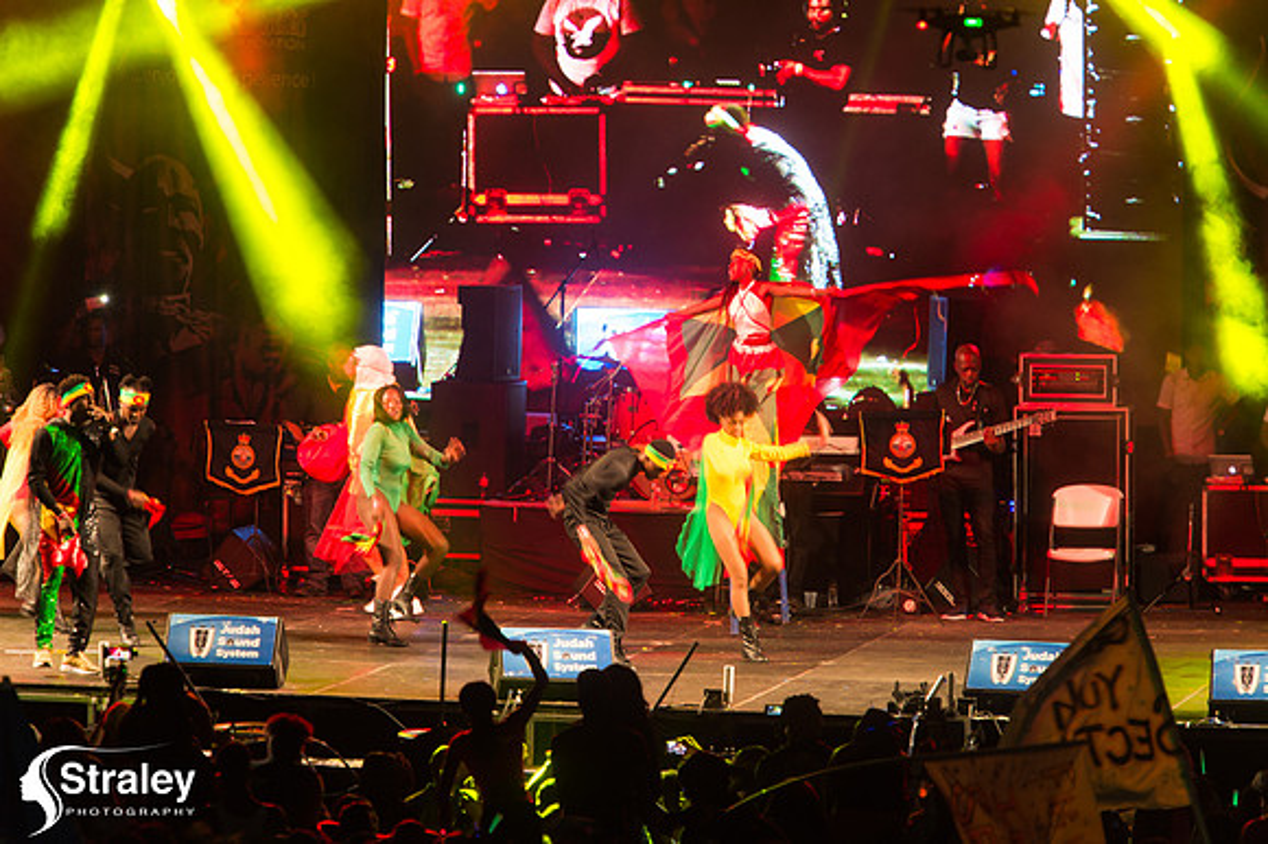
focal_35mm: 250
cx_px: 634
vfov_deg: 5.5
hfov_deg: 8.2
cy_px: 422
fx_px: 8800
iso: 2000
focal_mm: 250
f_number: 5.6
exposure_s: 1/60
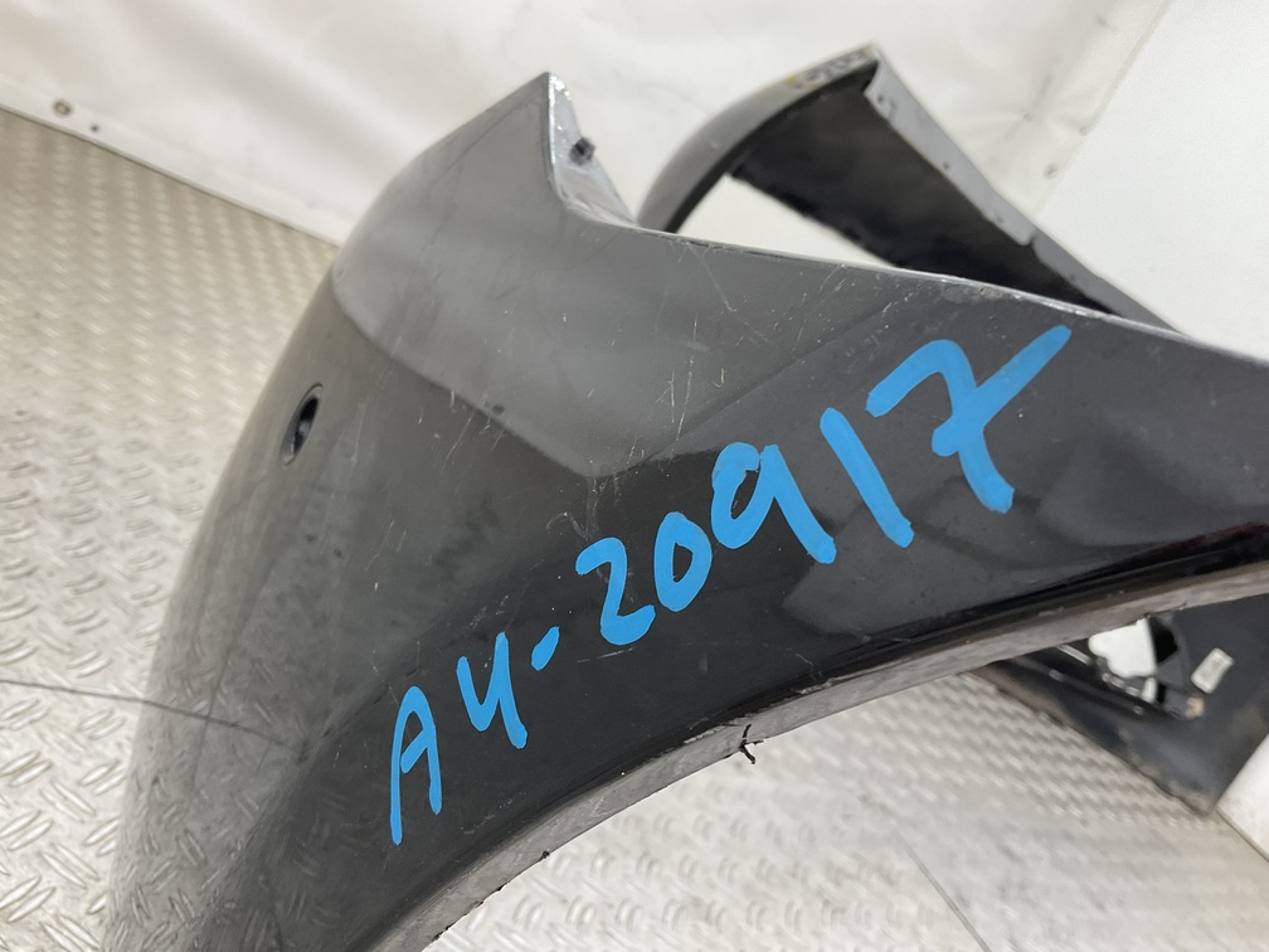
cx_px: 634
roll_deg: -32.1
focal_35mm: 29
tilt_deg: -14.6
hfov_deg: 61.7
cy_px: 476
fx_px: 1063
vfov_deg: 48.2
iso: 50
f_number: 1.8
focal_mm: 3
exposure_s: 1/100
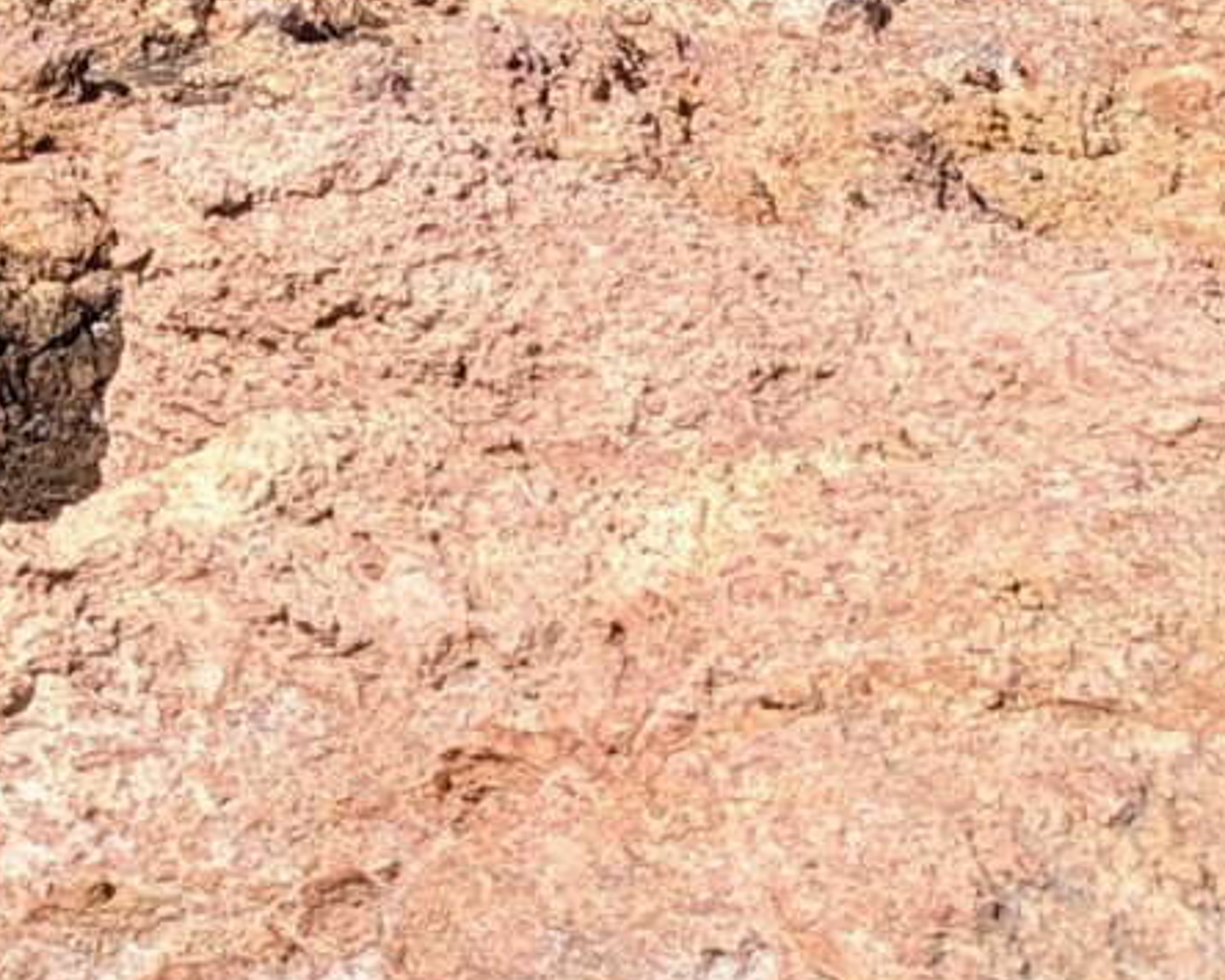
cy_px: -1463
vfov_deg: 10.0
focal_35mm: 132
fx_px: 4785
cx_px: -784
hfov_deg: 13.5
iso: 45
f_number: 1.85
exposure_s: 1/2096
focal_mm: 6.81
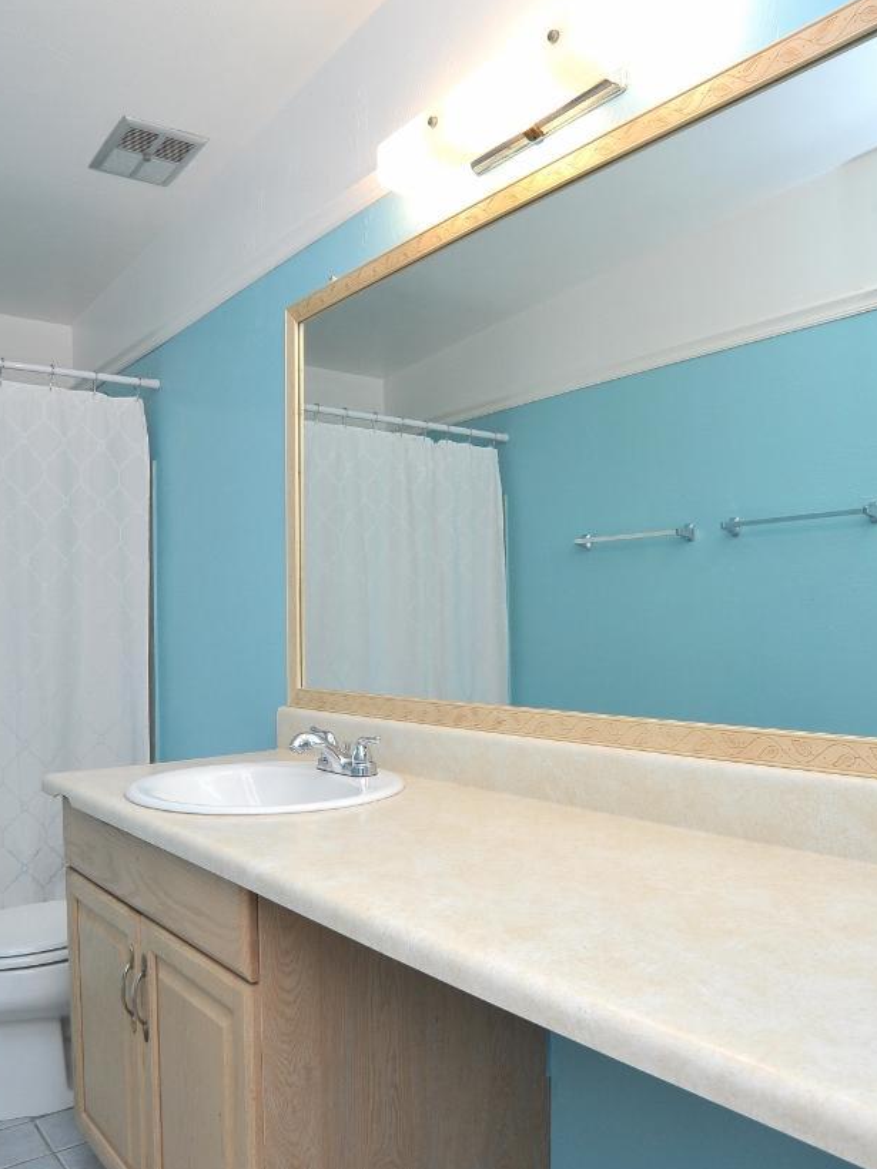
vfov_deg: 65.3
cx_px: 369
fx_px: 912
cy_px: 600
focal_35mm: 27
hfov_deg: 51.1
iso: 800
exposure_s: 1/50
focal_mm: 18
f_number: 11
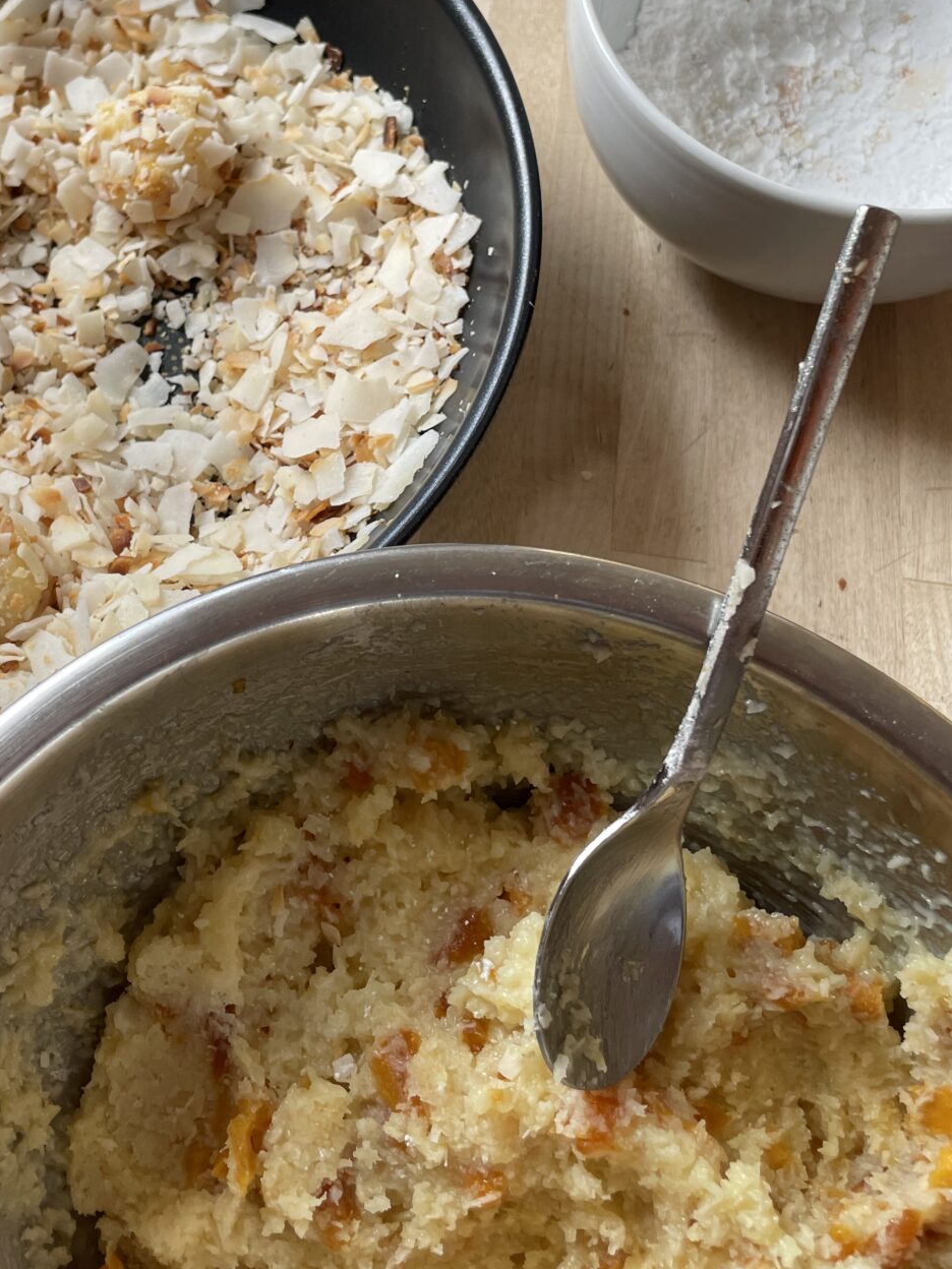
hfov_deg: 35.8
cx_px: 356
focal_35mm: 40
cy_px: 382
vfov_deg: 45.8
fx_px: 1467
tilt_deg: -61.5
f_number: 1.6
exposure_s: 1/121
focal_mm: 4.2
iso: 80
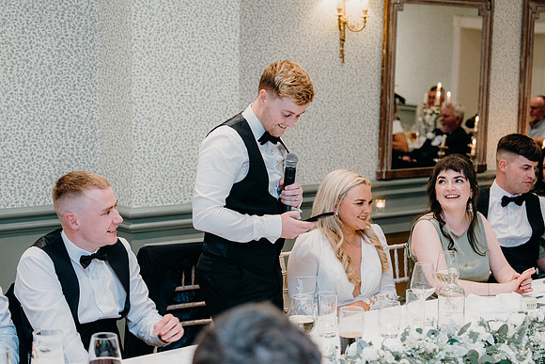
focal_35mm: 70
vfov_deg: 19.5
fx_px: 1060
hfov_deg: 28.8
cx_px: 272
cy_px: 182
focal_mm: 70
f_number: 3.5
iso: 2500
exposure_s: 1/160
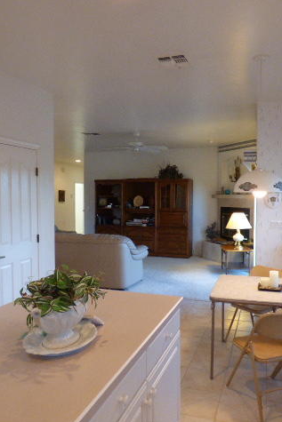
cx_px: 155
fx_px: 329
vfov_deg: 65.5
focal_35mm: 28
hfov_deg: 46.4
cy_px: 212
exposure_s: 1/40
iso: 400
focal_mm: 3.58
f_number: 2.8
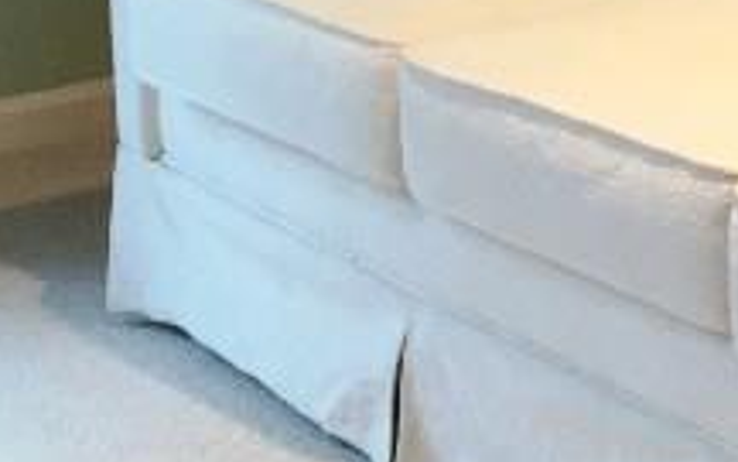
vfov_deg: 8.9
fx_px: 2936
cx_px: 1134
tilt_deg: -13.1
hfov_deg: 13.4
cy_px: -103
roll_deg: +0.7
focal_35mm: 146
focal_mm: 4.15
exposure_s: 1/33
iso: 160
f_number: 2.2
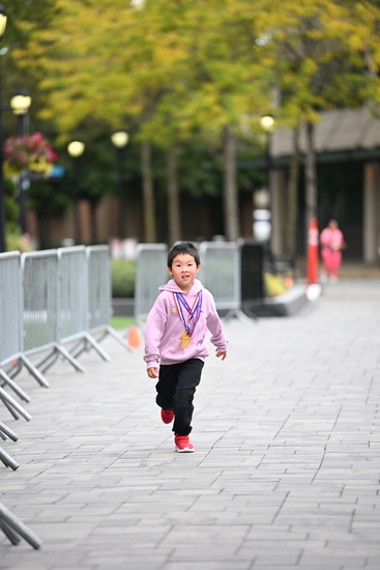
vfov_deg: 10.3
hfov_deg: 6.9
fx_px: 3164
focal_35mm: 200
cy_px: 285
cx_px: 190
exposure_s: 1/1600
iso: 640
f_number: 2.8
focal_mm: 200
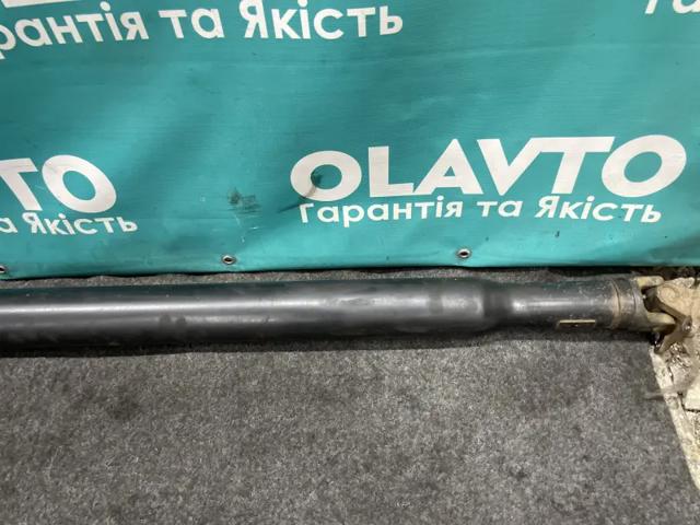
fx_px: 526
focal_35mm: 26
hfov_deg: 67.3
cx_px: 350
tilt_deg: -51.3
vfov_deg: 53.1
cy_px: 262
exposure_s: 1/50
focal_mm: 4.2
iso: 320
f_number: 1.6
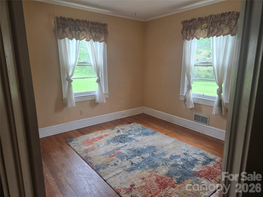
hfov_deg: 73.9
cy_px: 98
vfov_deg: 58.9
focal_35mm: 23
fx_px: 175
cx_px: 132
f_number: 1.8
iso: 80
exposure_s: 1/120
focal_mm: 5.4
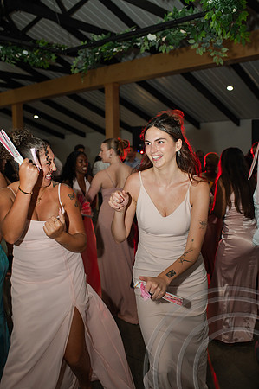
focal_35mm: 35
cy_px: 194
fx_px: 379
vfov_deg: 54.5
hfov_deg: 37.8
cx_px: 130
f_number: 3.2
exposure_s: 1/200
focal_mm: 35
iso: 800
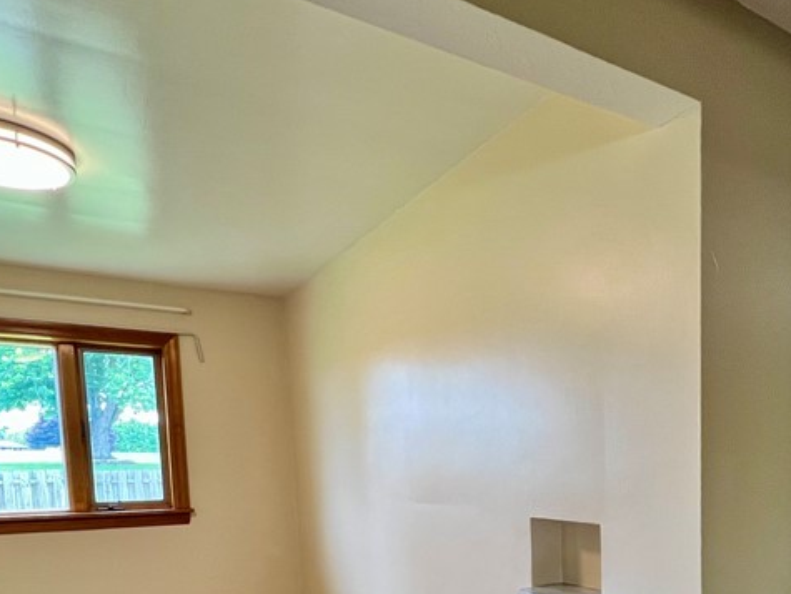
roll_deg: +0.9
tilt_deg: -6.5
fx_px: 640
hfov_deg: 60.9
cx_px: 565
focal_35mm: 28
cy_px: 532
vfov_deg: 45.3
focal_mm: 1.57
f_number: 1.8
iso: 160
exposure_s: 1/120
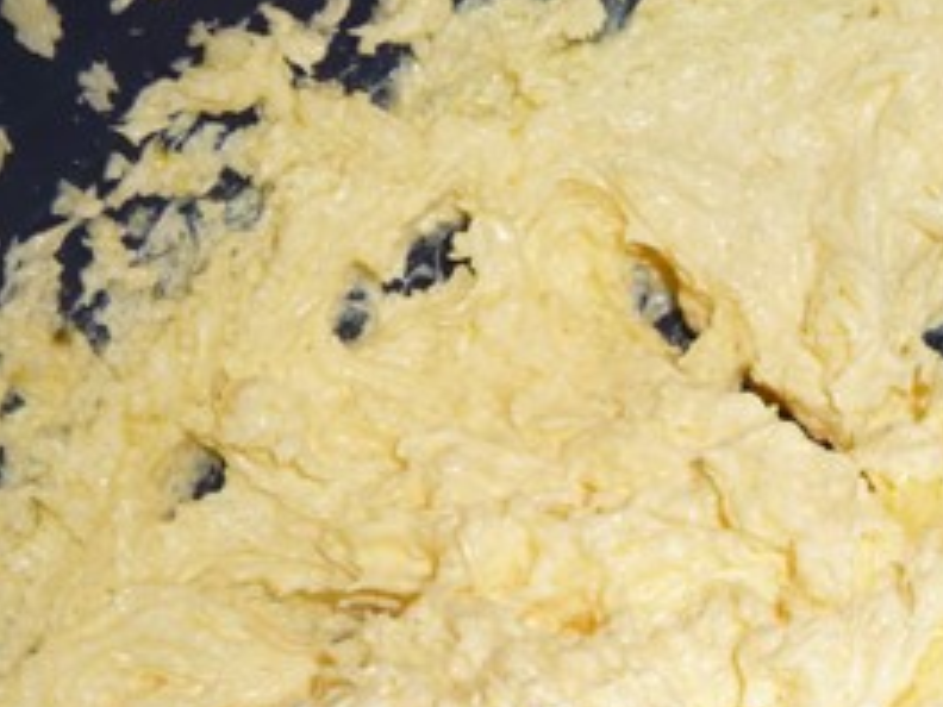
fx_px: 1852
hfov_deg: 26.4
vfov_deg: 20.7
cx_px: 1025
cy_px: 757
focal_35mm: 68
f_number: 3.3
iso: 100
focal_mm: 4.7
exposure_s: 1/30
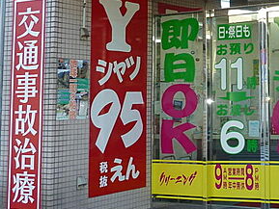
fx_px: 589
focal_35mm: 73
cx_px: 294
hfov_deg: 25.1
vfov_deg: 19.8
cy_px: 24
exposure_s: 1/125
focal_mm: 4.1
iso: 100
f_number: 4
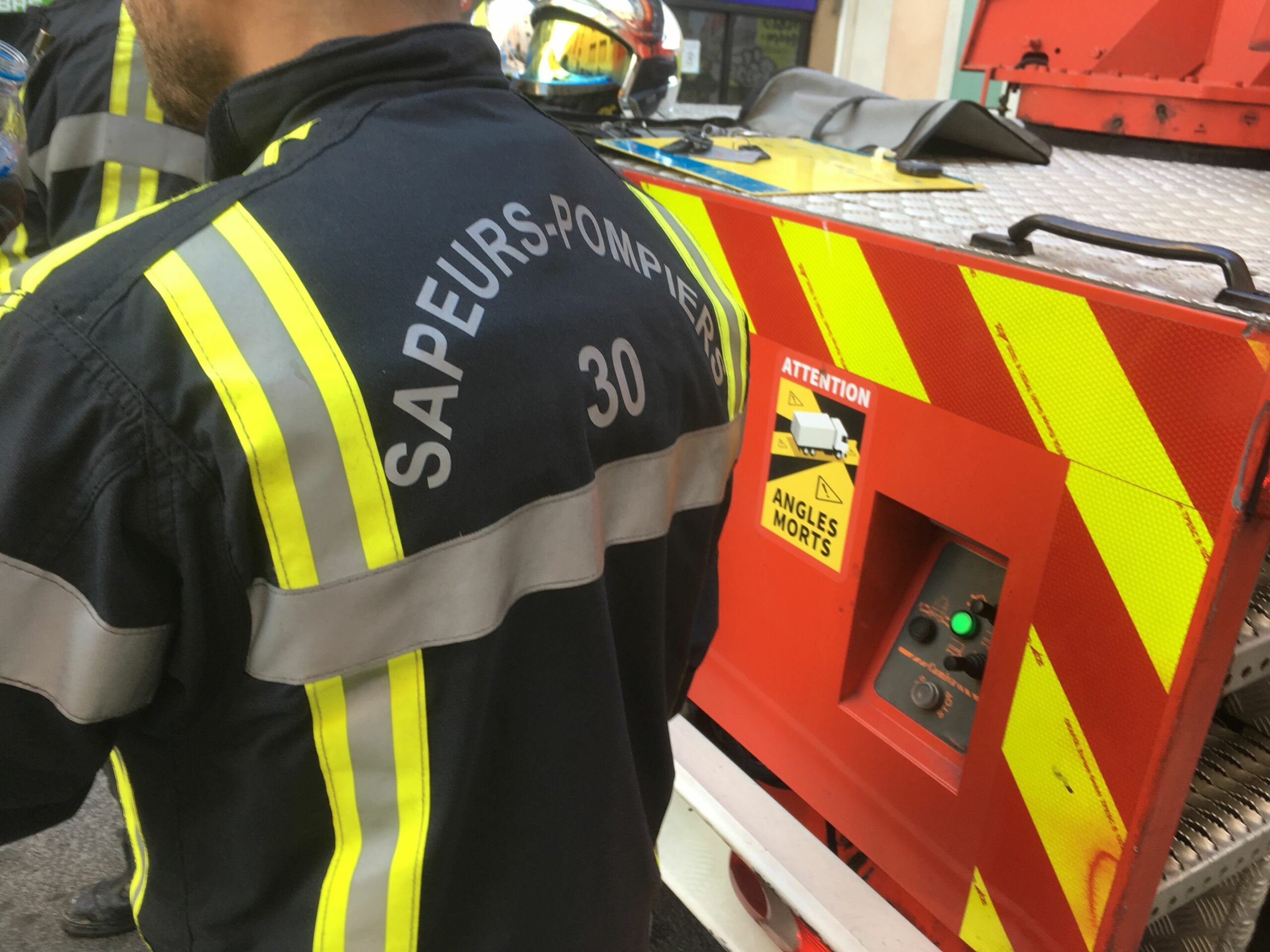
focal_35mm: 29
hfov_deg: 61.7
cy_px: 476
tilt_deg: -20.5
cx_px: 635
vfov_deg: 48.2
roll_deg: -3.2
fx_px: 1064
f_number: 2.2
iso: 25
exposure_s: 1/50
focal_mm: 4.15
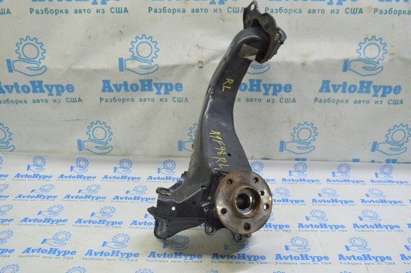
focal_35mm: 32
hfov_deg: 59.6
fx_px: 359
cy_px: 136
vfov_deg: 41.6
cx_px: 206
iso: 400
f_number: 5.6
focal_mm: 21
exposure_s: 1/20
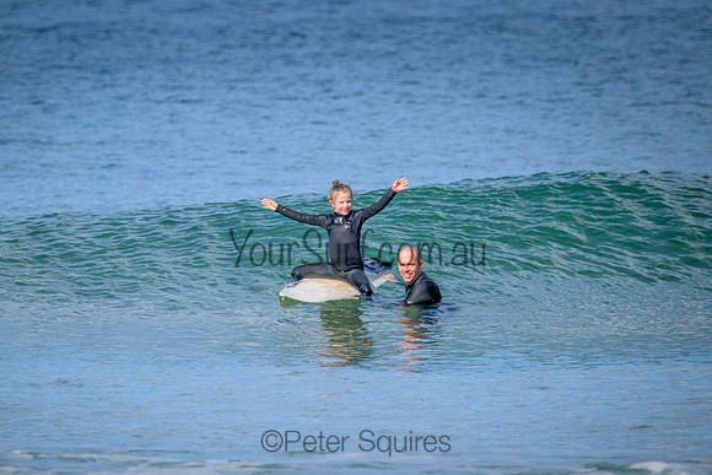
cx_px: 356
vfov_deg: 1.7
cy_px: 238
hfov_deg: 2.6
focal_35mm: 800
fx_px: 15825
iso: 2000
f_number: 11
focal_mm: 800
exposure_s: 1/1600
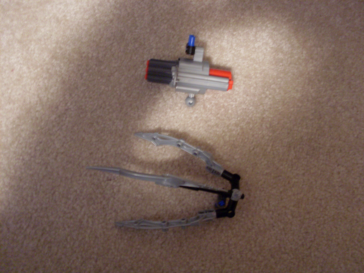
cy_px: 136
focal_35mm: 38
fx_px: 400
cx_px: 182
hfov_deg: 49.0
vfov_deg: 37.7
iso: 200
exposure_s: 1/6
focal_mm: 6.3
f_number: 2.8
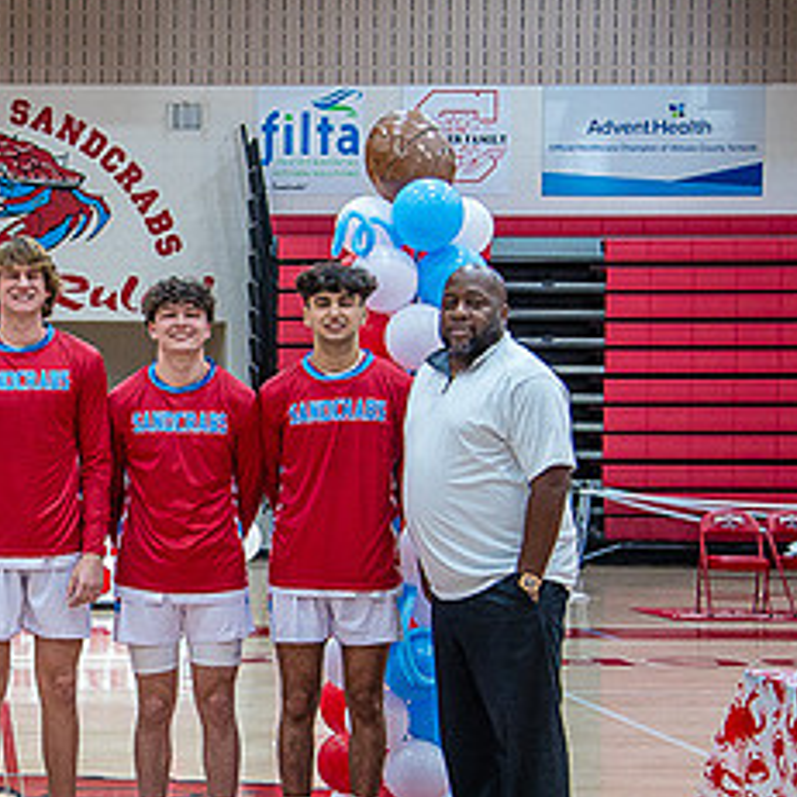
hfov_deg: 20.6
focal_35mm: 81
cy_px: 480
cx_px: -28
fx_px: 2110
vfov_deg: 21.4
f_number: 4
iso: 2000
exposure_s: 1/320
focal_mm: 38
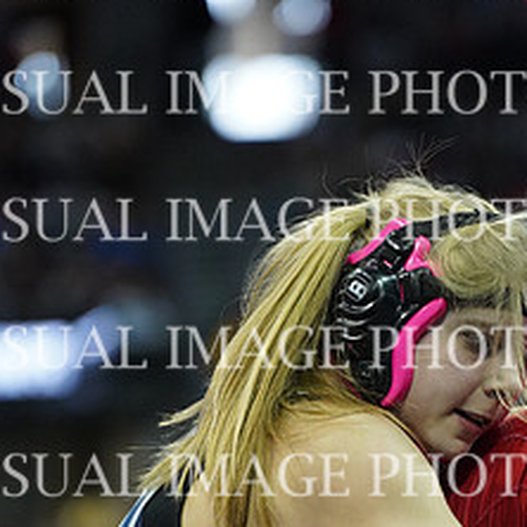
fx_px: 5736
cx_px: 353
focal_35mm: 333
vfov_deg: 5.2
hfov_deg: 5.3
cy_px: 539
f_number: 2.8
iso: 6400
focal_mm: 150
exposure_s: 1/1250
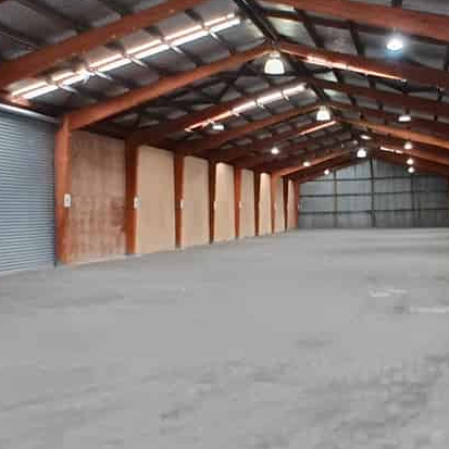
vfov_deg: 52.3
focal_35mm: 31
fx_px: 455
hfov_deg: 51.8
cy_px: 191
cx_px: 290
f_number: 2.2
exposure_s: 1/25
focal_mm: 1.43
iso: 200
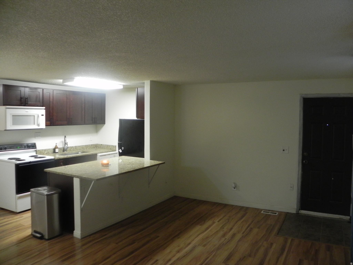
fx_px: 265
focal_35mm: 26
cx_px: 176
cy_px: 132
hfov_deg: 67.3
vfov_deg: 53.1
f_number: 2.8
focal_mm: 4.6
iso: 331
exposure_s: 1/30
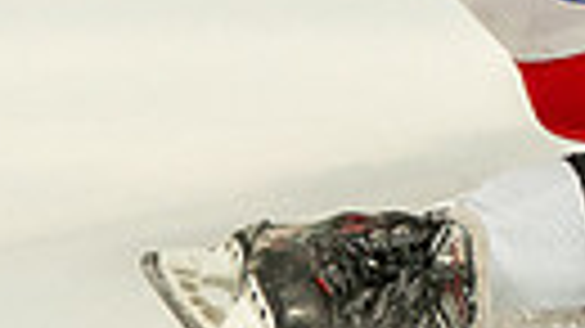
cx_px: 585
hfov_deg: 1.5
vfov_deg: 0.9
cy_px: -140
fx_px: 21925
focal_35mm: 1414
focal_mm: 221
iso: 1600
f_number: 3.2
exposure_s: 1/5000
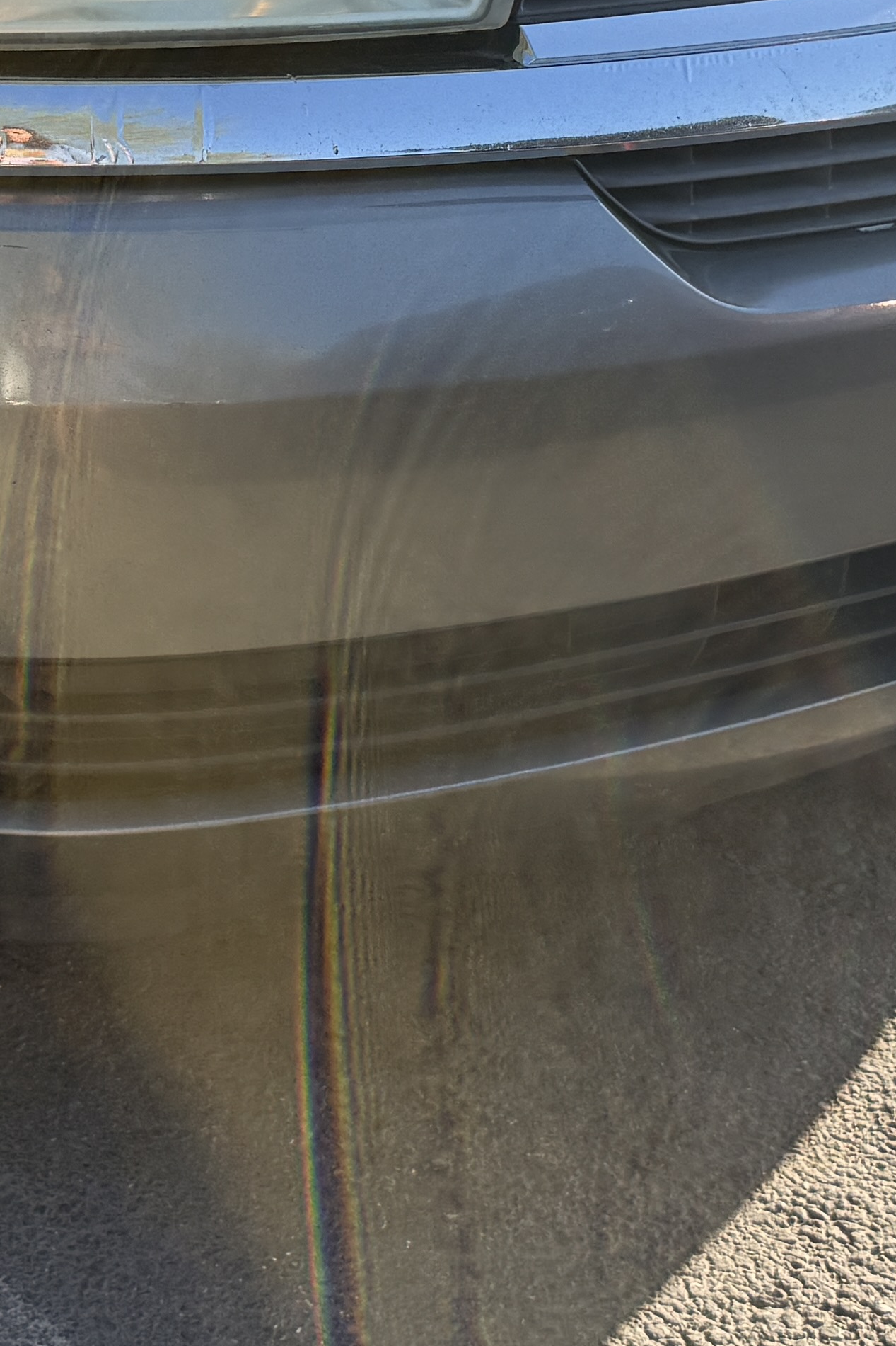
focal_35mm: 75
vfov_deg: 26.2
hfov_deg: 18.1
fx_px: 2800
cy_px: 149
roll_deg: -0.1
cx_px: 243
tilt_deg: -17.6
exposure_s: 1/1653
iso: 100
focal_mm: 6.76
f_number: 1.78
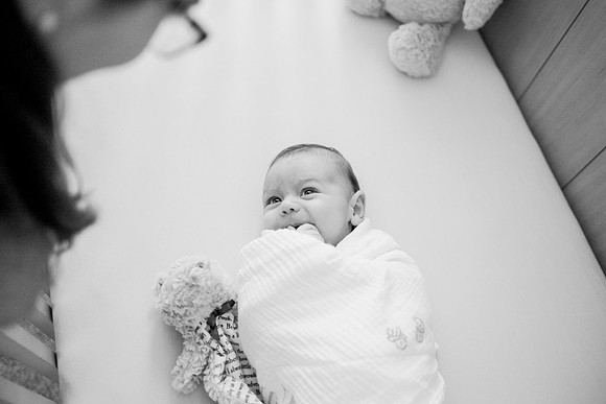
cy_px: 202
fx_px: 589
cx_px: 303
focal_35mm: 35
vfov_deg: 37.9
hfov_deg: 54.4
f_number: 1.8
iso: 800
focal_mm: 35
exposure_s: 1/160
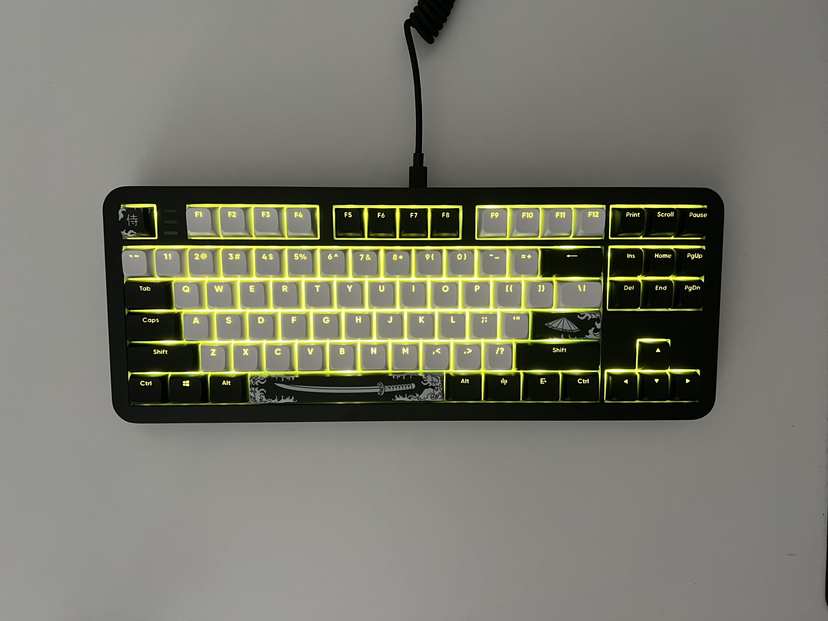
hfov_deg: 67.3
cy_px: 310
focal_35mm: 26
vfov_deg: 53.1
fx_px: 622
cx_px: 414
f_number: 1.5
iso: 160
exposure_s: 1/50
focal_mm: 5.7
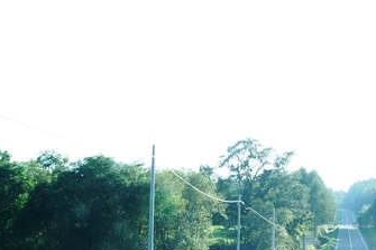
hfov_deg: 21.6
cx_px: 318
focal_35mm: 93
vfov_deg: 14.7
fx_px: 971
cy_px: 105
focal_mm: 26
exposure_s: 1/250
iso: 200
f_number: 5
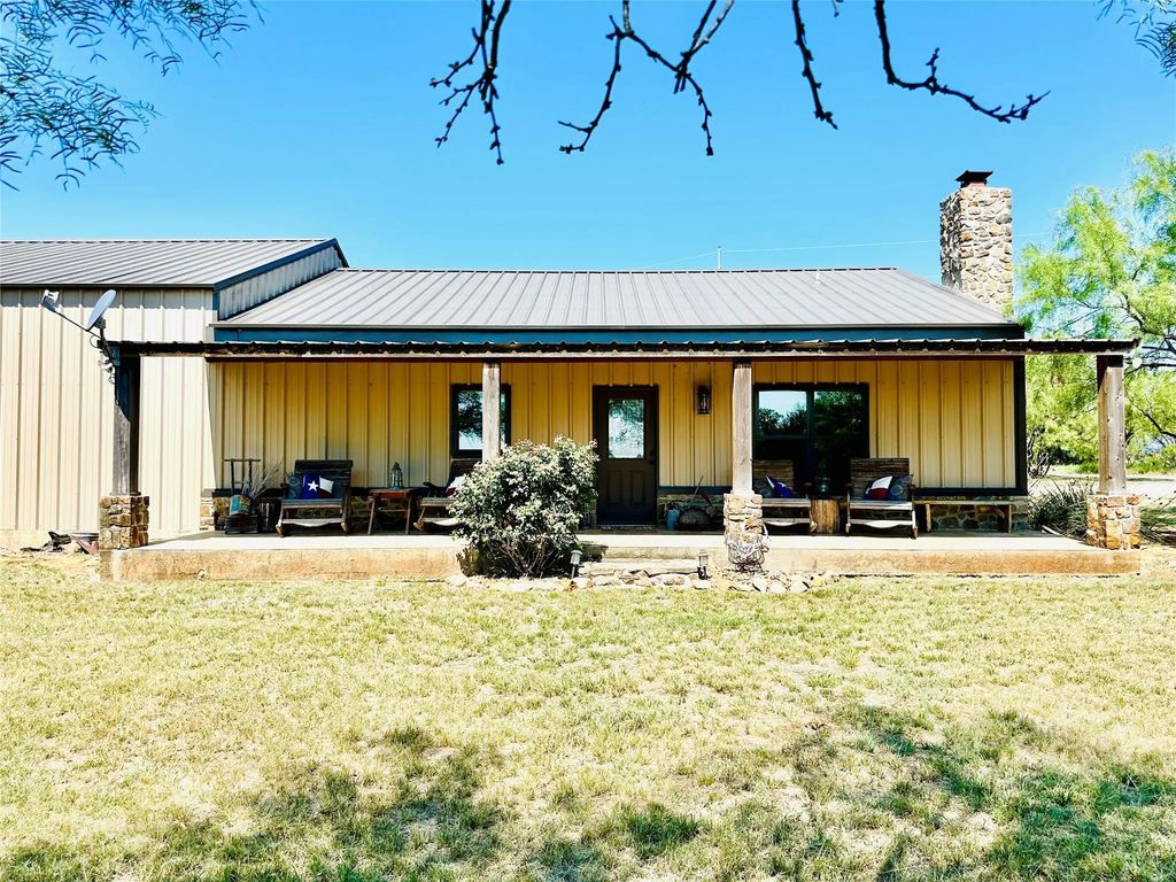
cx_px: 588
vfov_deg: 56.8
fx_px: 815
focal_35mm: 24
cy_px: 441
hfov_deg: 71.6
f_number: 1.78
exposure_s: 1/3861
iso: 80
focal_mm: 6.86
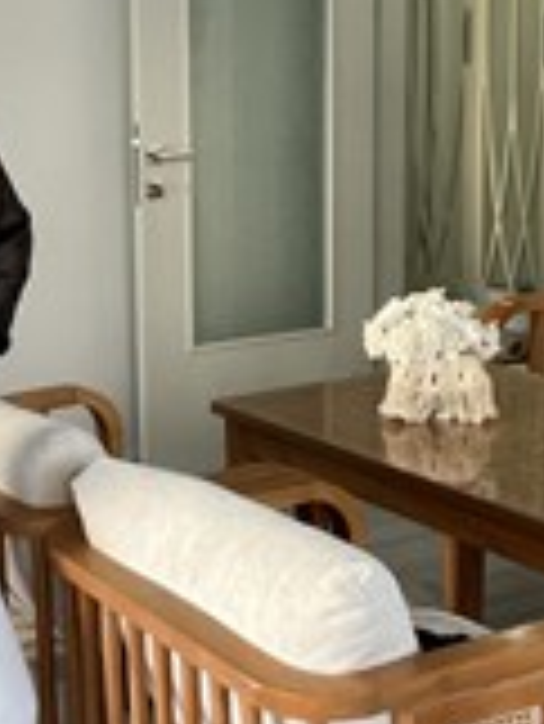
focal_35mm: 77
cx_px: 72
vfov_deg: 25.2
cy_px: 268
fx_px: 1611
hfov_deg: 18.9
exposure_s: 1/60
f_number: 2.2
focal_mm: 2.71
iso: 160
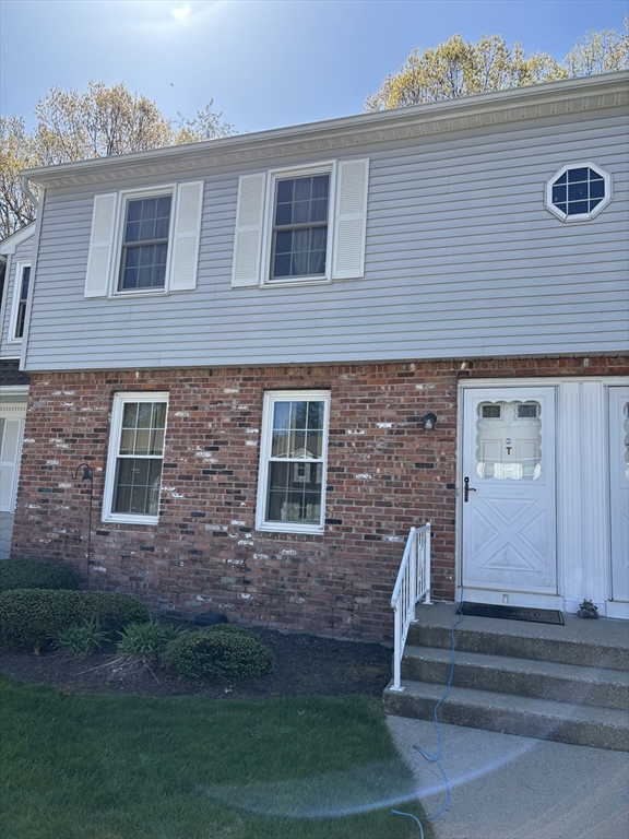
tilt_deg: +9.8
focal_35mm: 26
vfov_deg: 67.3
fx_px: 630
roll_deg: -3.5
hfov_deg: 53.1
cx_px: 314
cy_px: 420
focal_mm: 5.96
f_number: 1.6
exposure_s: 1/1311
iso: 50
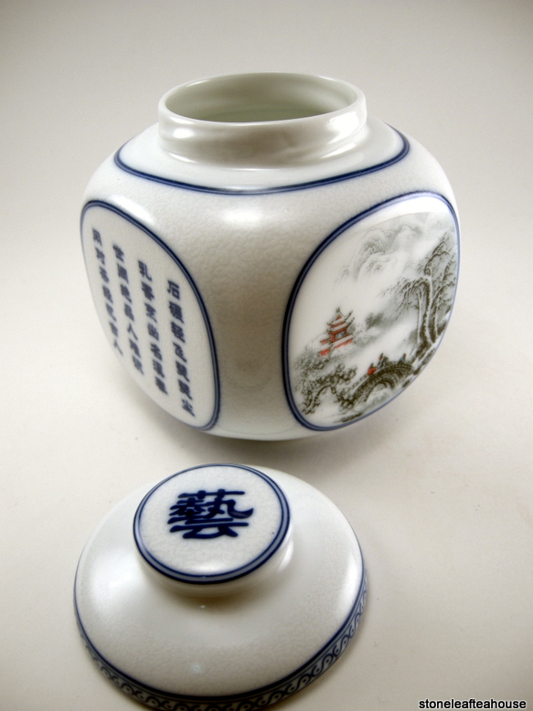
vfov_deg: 51.4
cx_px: 271
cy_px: 361
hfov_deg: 39.6
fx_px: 739
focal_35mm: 36
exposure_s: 1/125
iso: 64
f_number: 2.7
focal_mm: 7.5
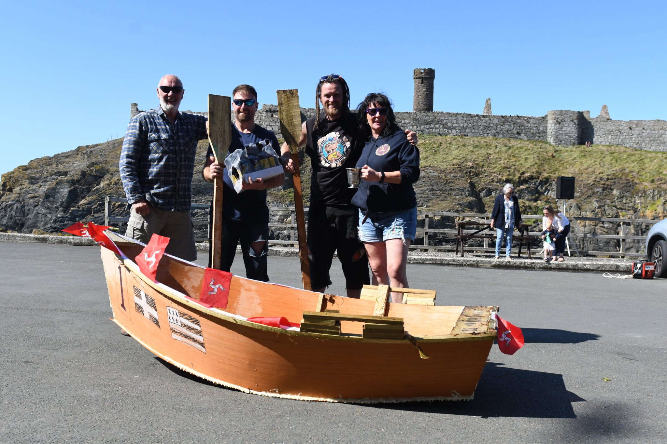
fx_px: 667
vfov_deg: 36.9
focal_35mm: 36
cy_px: 222
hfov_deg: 53.1
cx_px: 334
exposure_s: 1/3200
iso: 800
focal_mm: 24
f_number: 5
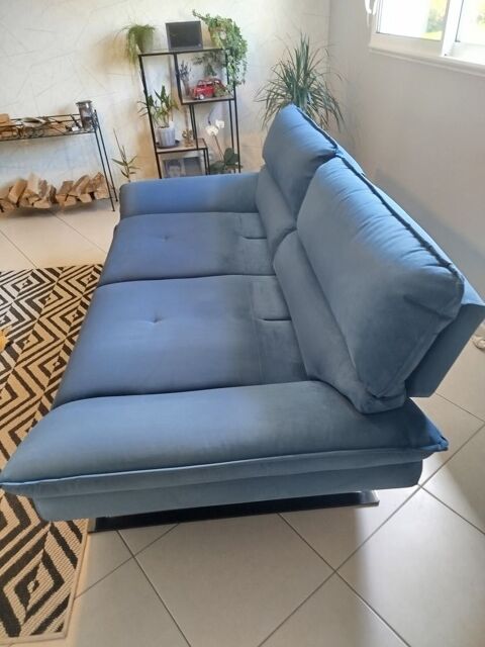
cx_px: 242
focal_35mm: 24
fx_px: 448
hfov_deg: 56.8
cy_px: 324
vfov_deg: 71.6
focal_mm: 5.31
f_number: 1.7
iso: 125
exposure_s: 1/33
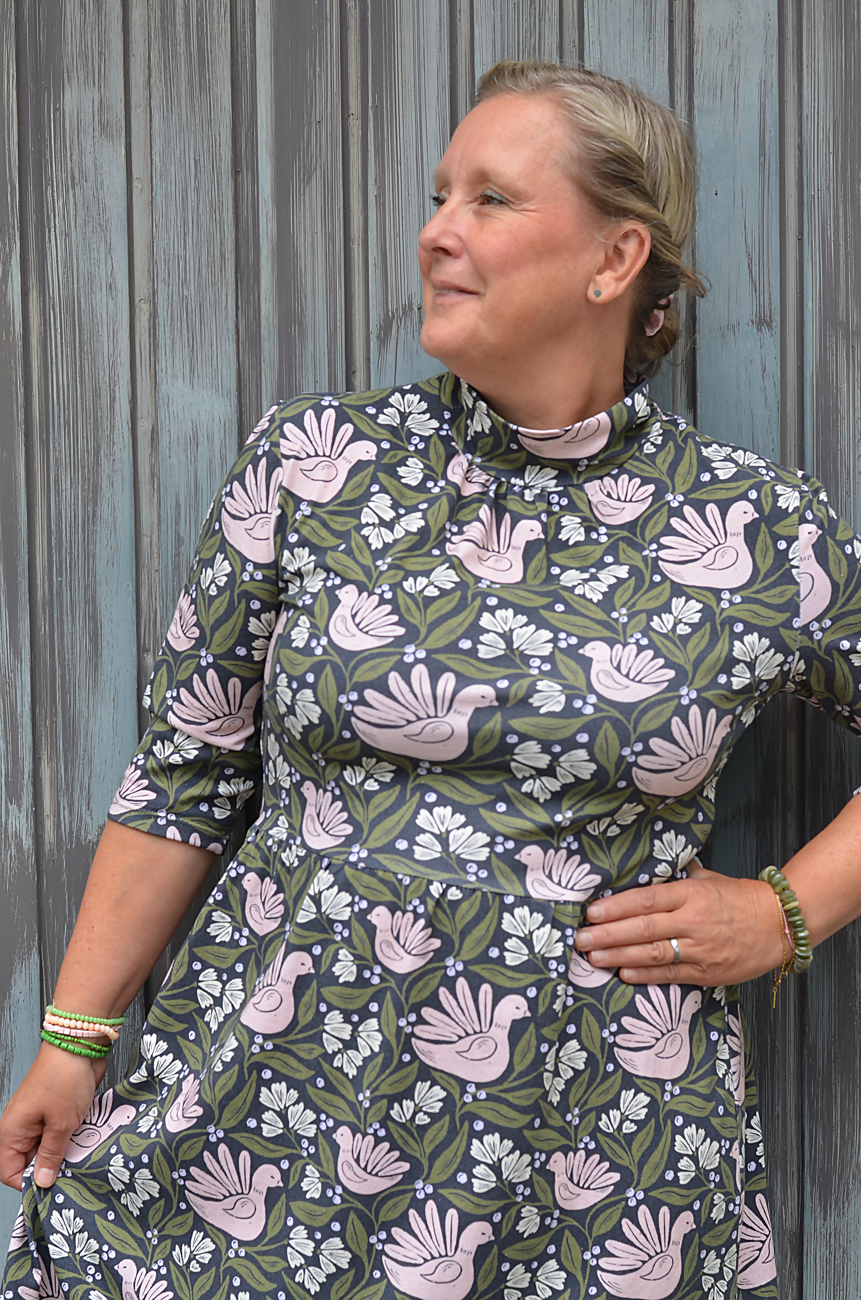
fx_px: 2703
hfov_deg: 18.1
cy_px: 650
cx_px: 430
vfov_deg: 27.0
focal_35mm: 75
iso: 250
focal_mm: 50
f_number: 5.6
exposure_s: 1/125
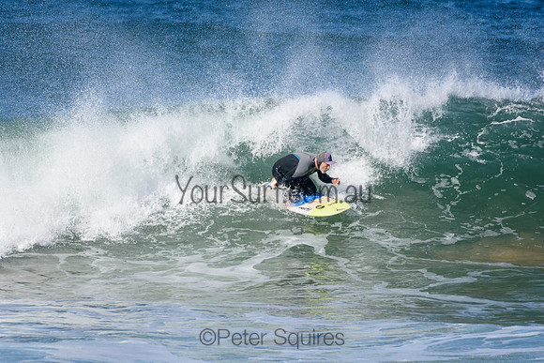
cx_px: 272
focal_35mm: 750
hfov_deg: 2.7
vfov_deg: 1.8
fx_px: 11337
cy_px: 182
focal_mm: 500
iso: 560
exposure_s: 1/4000
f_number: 5.6
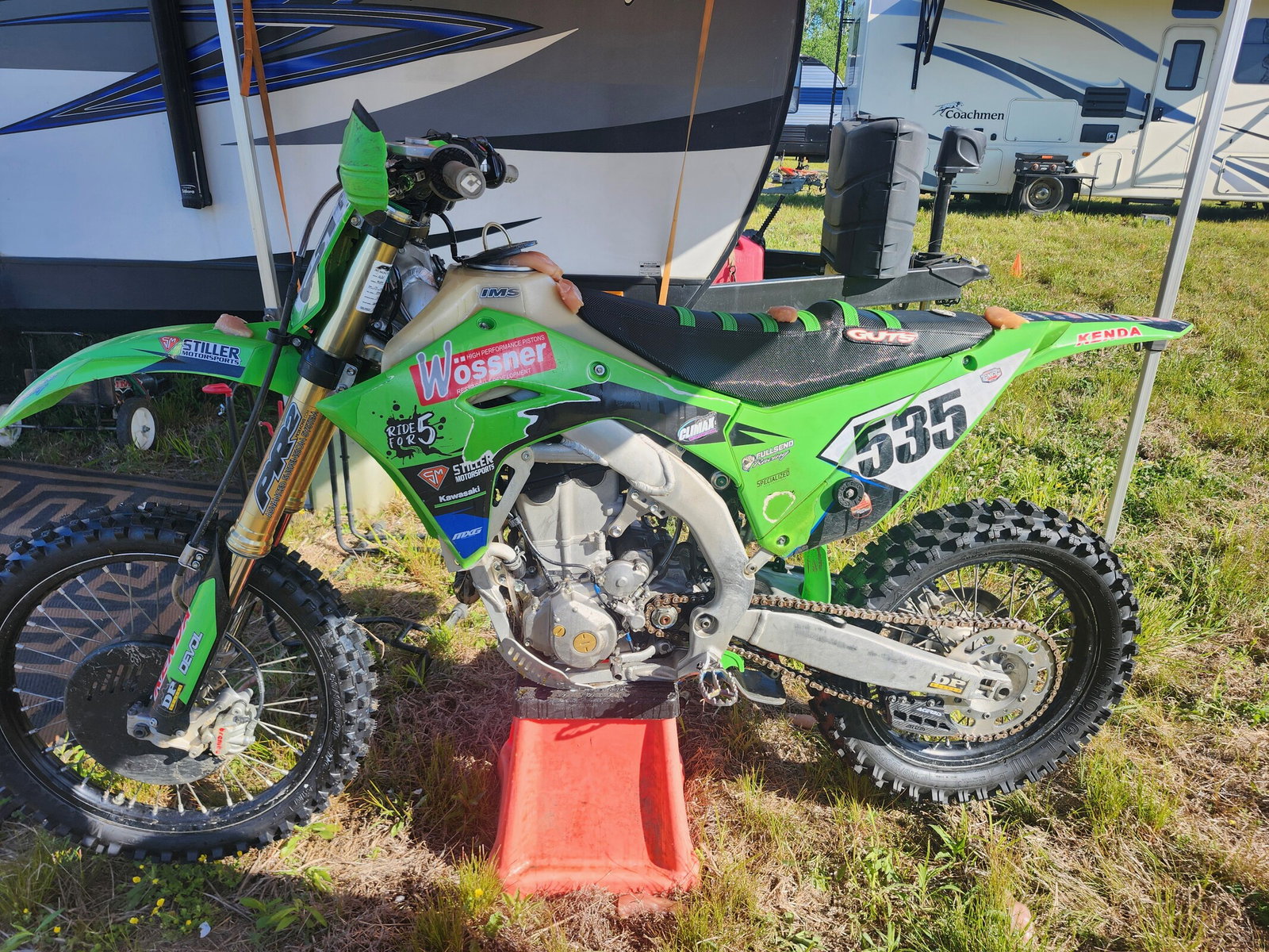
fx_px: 843
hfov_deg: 73.9
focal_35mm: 23
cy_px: 476
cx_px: 634
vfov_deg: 58.9
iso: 25
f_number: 1.8
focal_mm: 5.54
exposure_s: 1/773
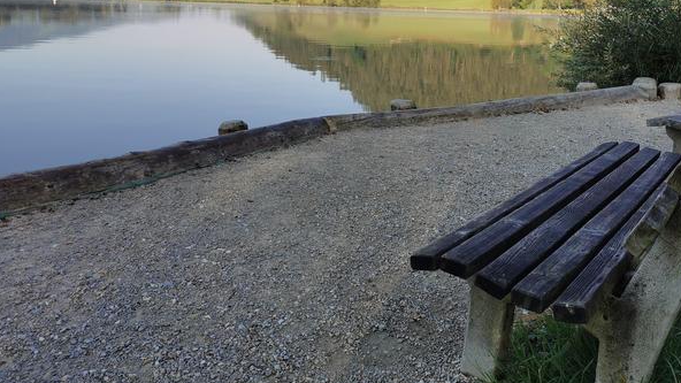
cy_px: 97
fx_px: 632
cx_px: 386
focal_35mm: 35
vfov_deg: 33.1
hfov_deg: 56.4
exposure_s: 1/1372
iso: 50
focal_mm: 5.58
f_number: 1.8
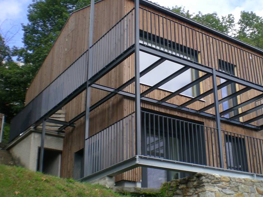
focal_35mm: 52
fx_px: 395
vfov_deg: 28.0
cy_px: 102
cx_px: 176
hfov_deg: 36.4
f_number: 4.6
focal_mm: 6.3
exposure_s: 1/160
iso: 50
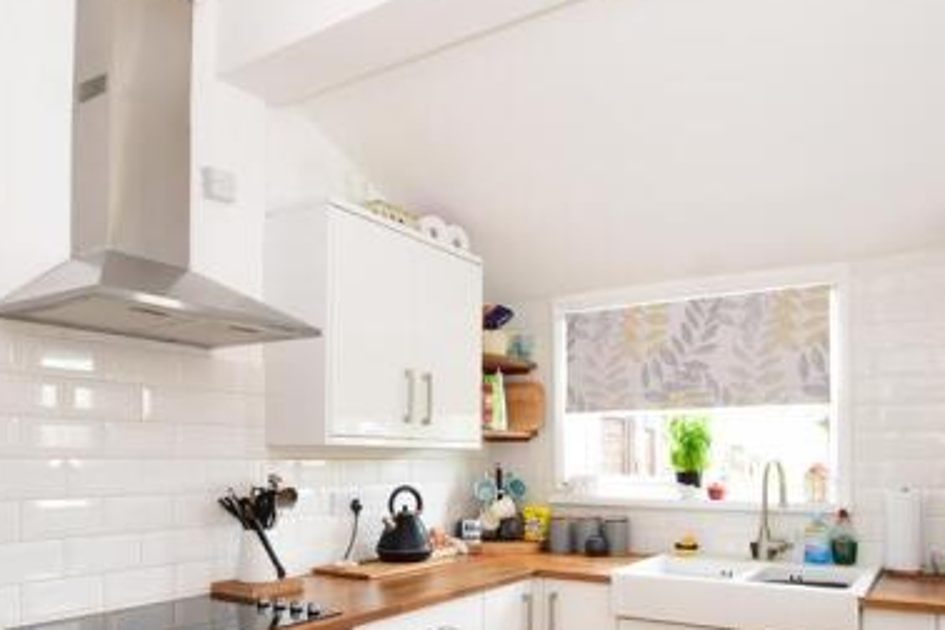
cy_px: 449
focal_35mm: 26
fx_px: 682
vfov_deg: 48.2
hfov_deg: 69.0
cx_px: 545
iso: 400
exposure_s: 1/4
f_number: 13
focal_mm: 10
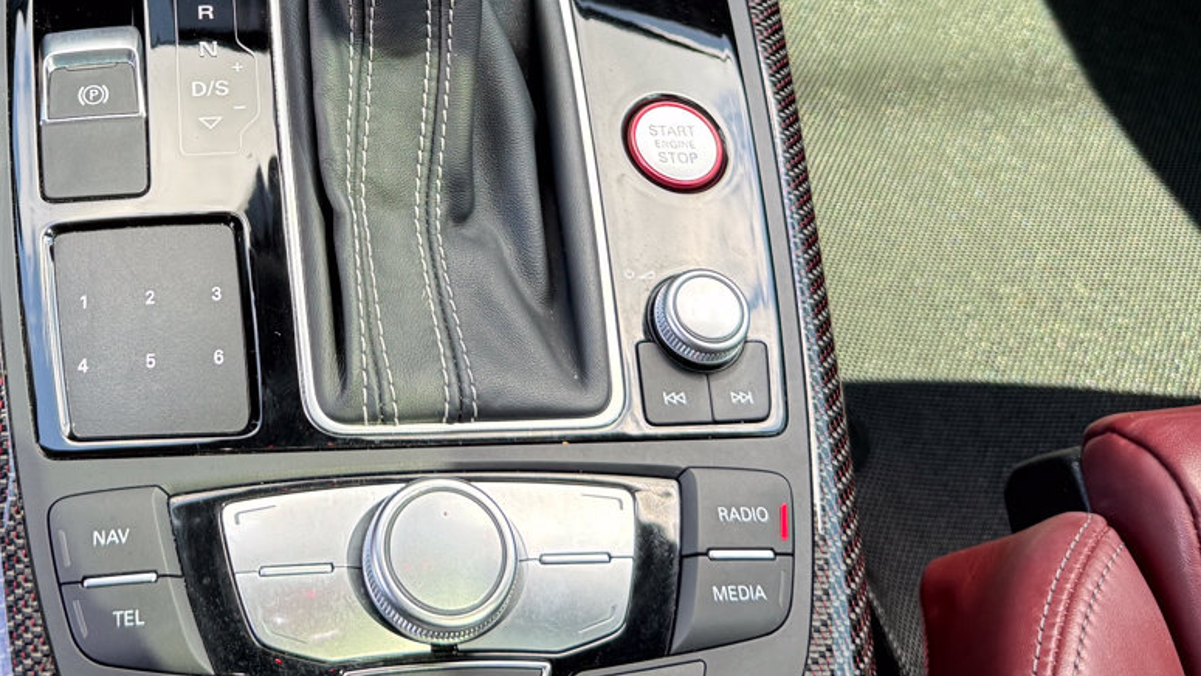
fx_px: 1720
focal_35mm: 54
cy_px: -88
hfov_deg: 37.3
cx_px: 260
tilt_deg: -49.5
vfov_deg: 21.0
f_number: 1.78
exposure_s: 1/189
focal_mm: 6.76
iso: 160
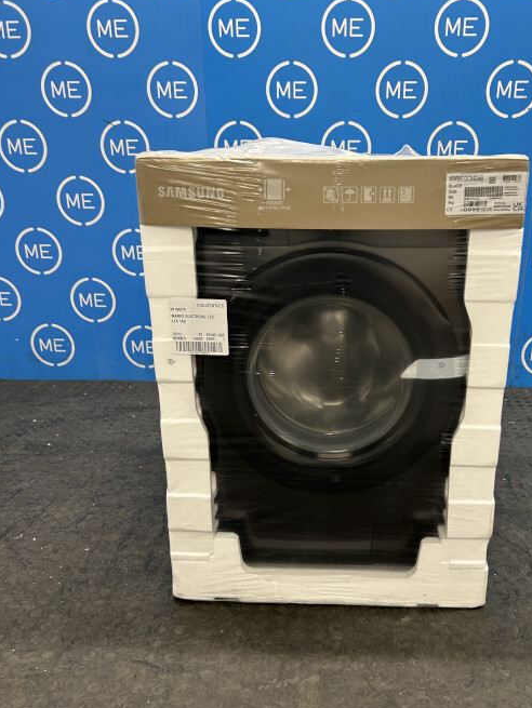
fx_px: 655
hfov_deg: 43.9
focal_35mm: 32
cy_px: 405
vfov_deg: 56.6
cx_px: 325
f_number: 1.5
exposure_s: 1/50
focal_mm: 5.7
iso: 80
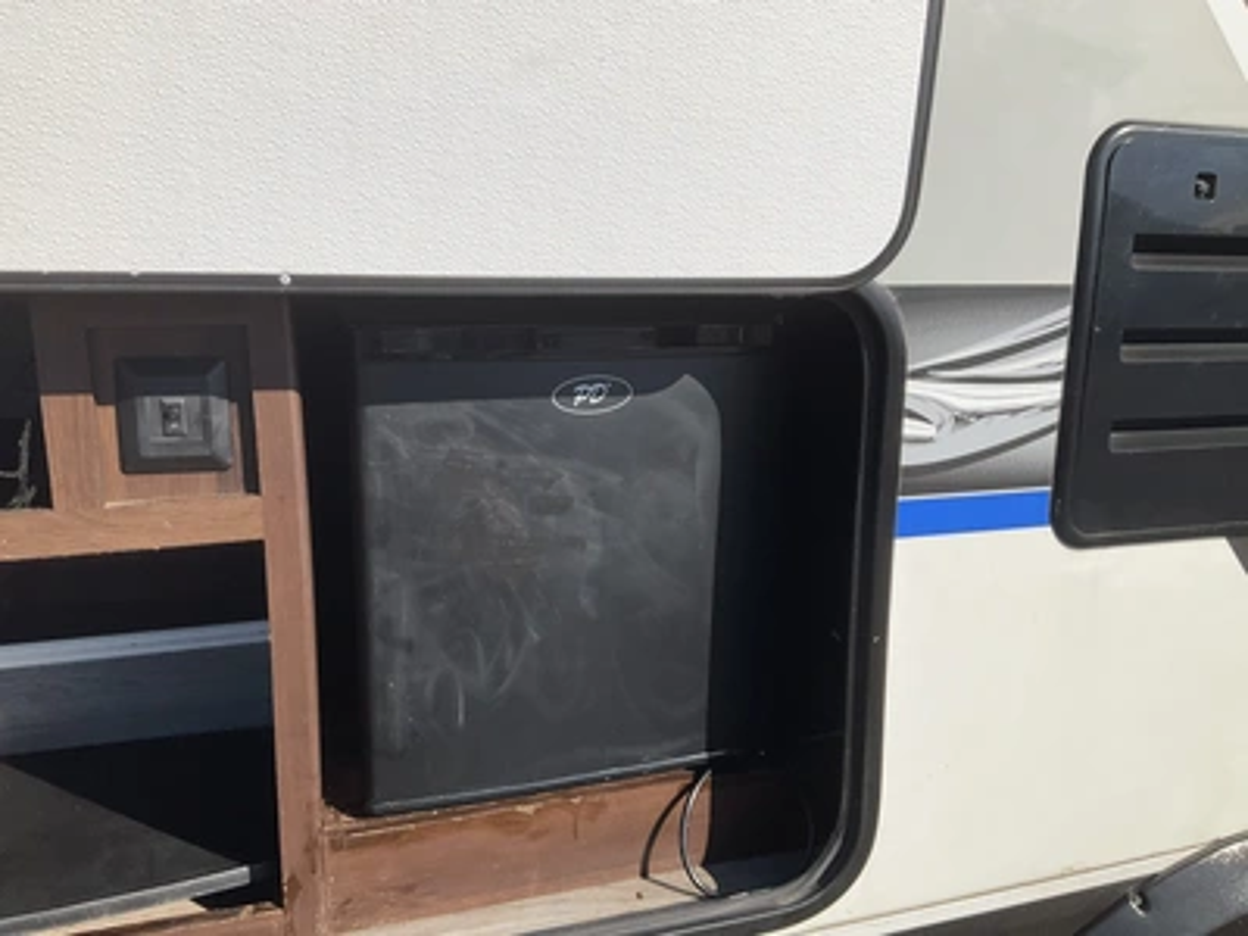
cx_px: 624
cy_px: 468
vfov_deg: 48.2
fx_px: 1046
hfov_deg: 61.7
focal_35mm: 29
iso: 25
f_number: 1.8
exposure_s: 1/3125
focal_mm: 3
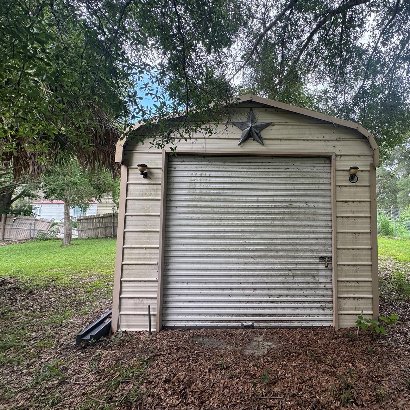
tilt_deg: +3.5
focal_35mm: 17
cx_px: 274
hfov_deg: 81.1
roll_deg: -0.7
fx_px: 228
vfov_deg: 84.0
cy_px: 204
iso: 50
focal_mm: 2.22
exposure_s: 1/99
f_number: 2.2
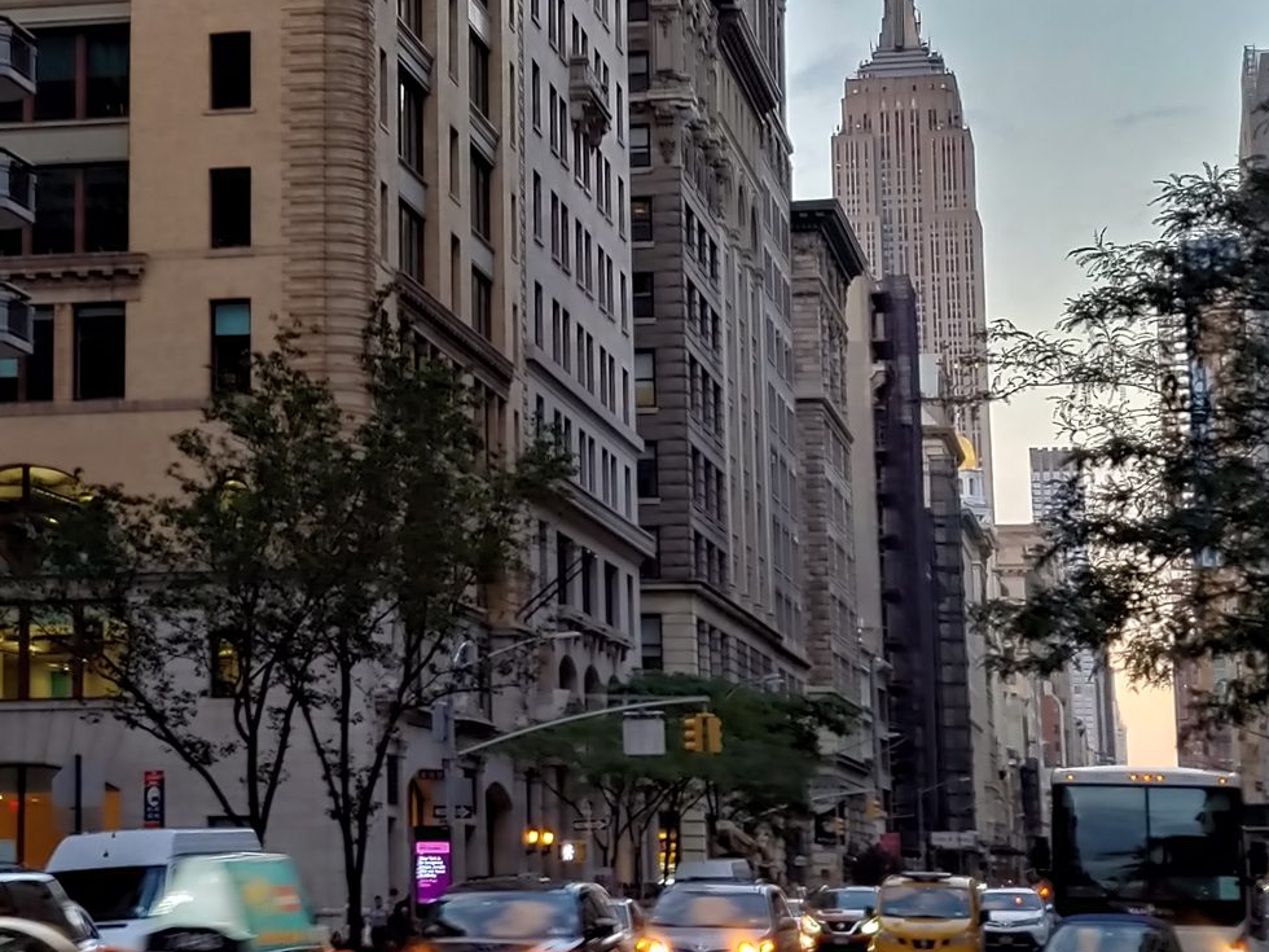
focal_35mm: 98
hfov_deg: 19.8
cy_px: 211
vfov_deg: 15.0
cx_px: 229
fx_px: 3593
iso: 100
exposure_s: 1/24
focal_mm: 5.88
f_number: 2.4
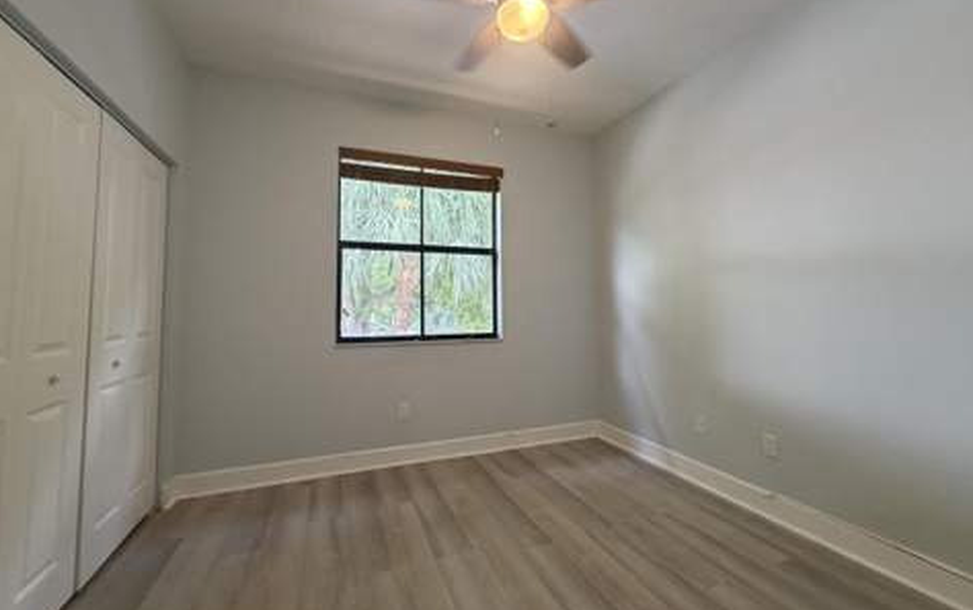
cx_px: 486
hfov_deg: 101.4
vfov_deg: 74.8
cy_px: 282
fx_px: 398
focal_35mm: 15
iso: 320
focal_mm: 2.22
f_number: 2.2
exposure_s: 1/62
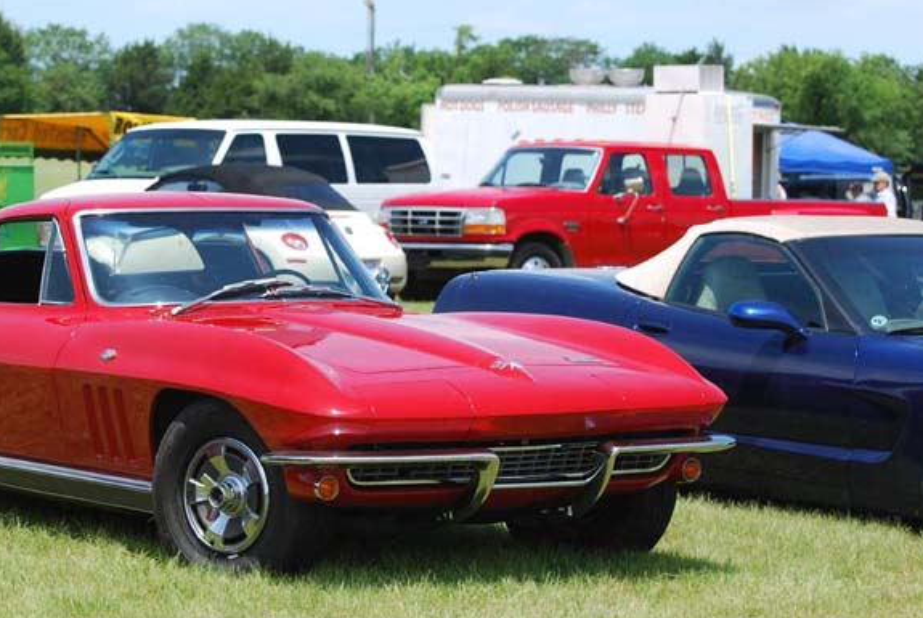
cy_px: 346
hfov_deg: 14.0
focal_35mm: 146
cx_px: 302
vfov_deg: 9.4
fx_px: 3748
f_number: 5.6
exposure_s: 1/500
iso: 140
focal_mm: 70
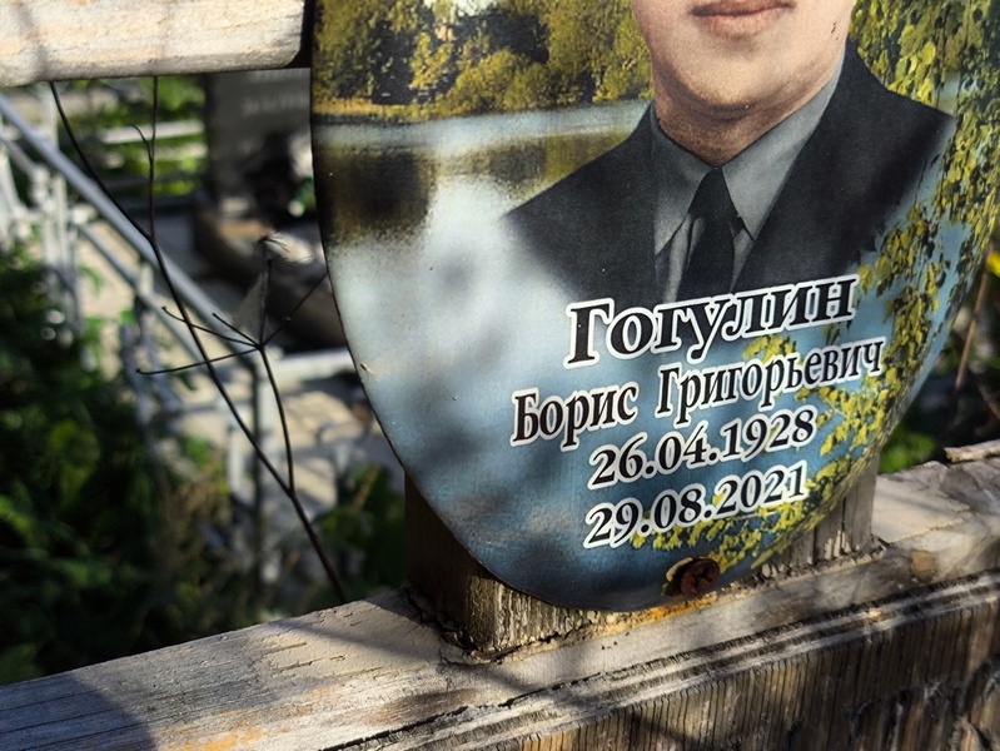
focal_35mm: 50
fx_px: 1445
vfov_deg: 29.1
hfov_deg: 38.2
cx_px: 500
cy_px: 376
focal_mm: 4.71
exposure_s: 1/1474
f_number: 1.7
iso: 50
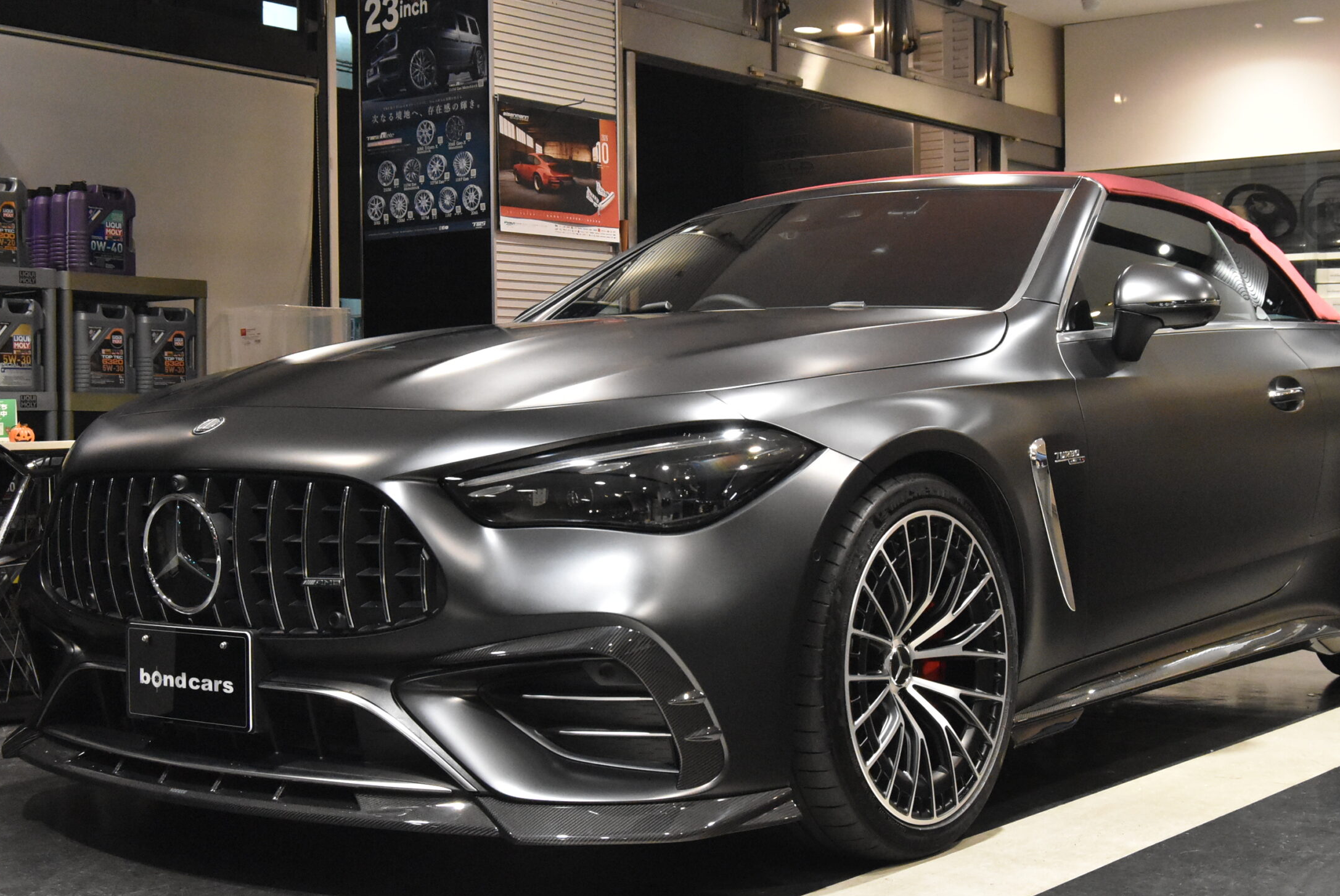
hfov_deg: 37.5
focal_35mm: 53
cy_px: 493
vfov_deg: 25.5
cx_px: 721
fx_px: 1974
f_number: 8
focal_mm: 30
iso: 5600
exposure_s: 1/50
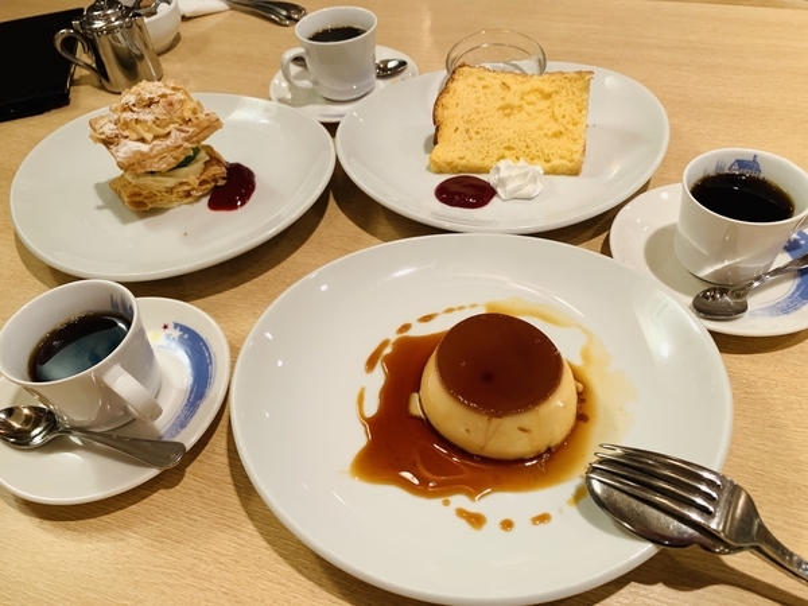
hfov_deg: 67.3
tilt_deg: -46.2
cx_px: 404
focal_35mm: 26
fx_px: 607
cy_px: 303
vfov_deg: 53.1
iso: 200
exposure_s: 1/50
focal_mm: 4.25
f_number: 1.8
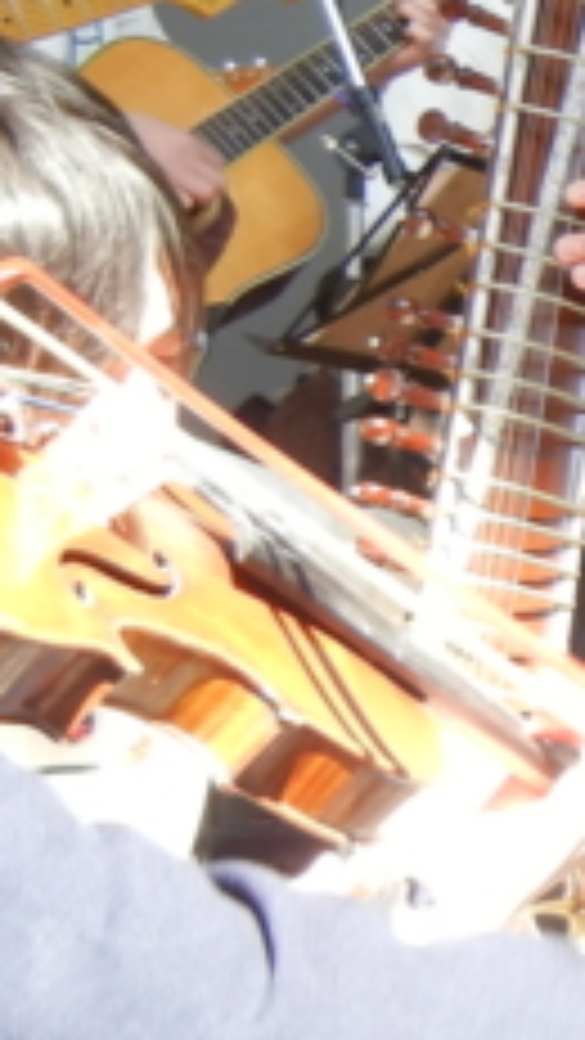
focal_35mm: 113
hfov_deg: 9.7
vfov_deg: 18.8
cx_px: 1305
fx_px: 3115
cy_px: 765
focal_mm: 5.4
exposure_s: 1/85.1
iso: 160
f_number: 3.5
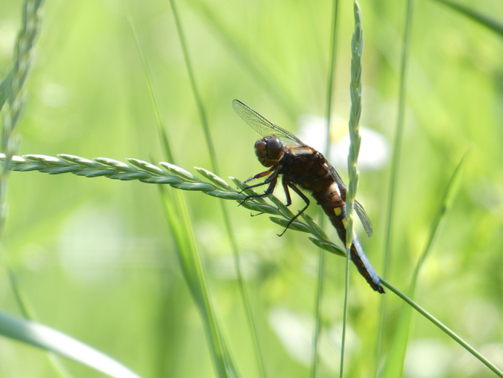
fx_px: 18362
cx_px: 303
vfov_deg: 1.2
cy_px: 218
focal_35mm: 1263
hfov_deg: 1.6
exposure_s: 1/160
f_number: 5.6
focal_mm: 179.2
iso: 100
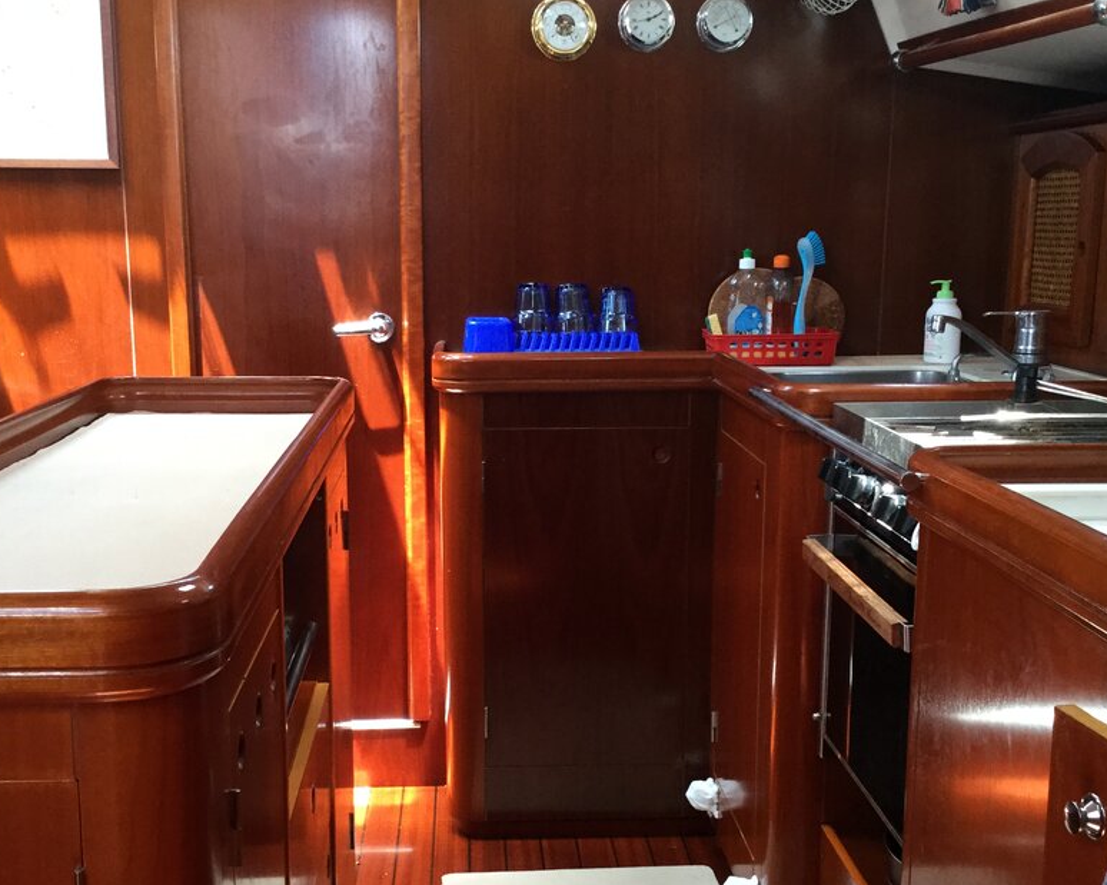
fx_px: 1409
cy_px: 509
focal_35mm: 43
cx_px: 546
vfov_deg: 34.8
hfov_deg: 42.9
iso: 125
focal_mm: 3.3
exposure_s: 1/33
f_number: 2.4
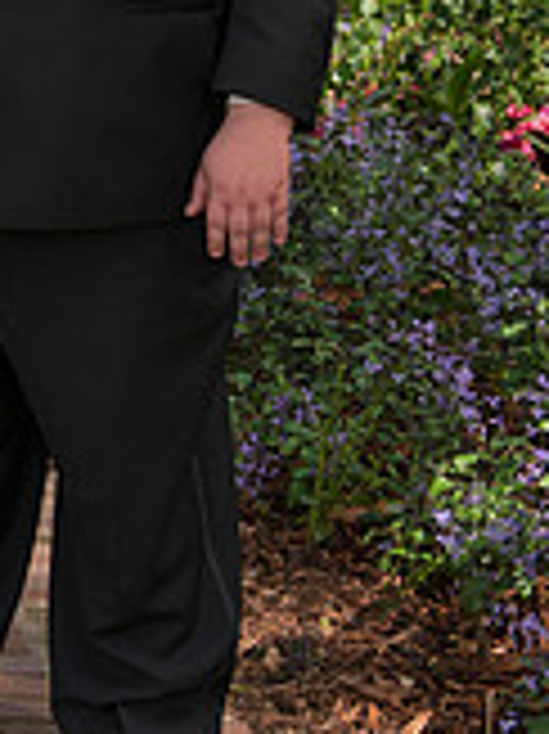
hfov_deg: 9.1
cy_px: 59
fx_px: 3261
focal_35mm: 154
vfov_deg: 12.7
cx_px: -477
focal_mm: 45
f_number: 5.6
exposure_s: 1/250
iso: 320
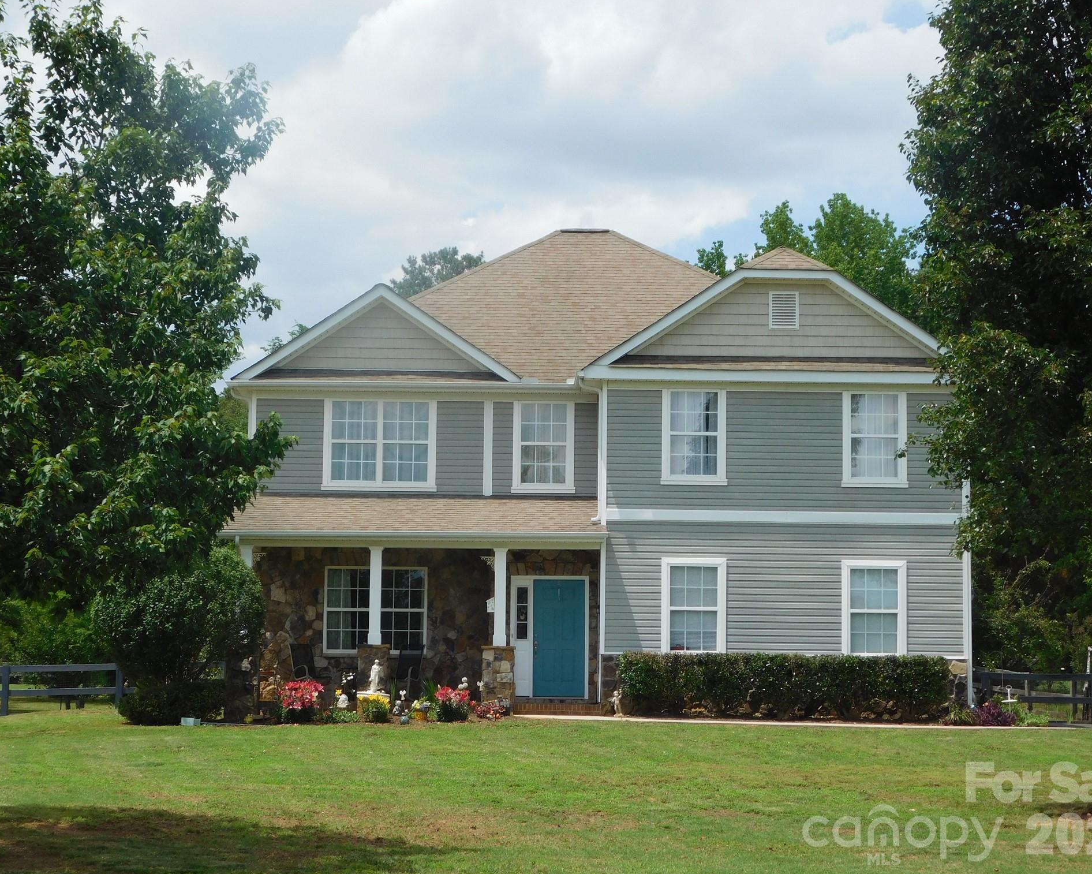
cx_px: 559
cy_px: 432
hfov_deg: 25.4
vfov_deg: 20.4
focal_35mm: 75
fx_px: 2424
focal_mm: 12.6
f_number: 4.3
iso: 125
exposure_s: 1/800
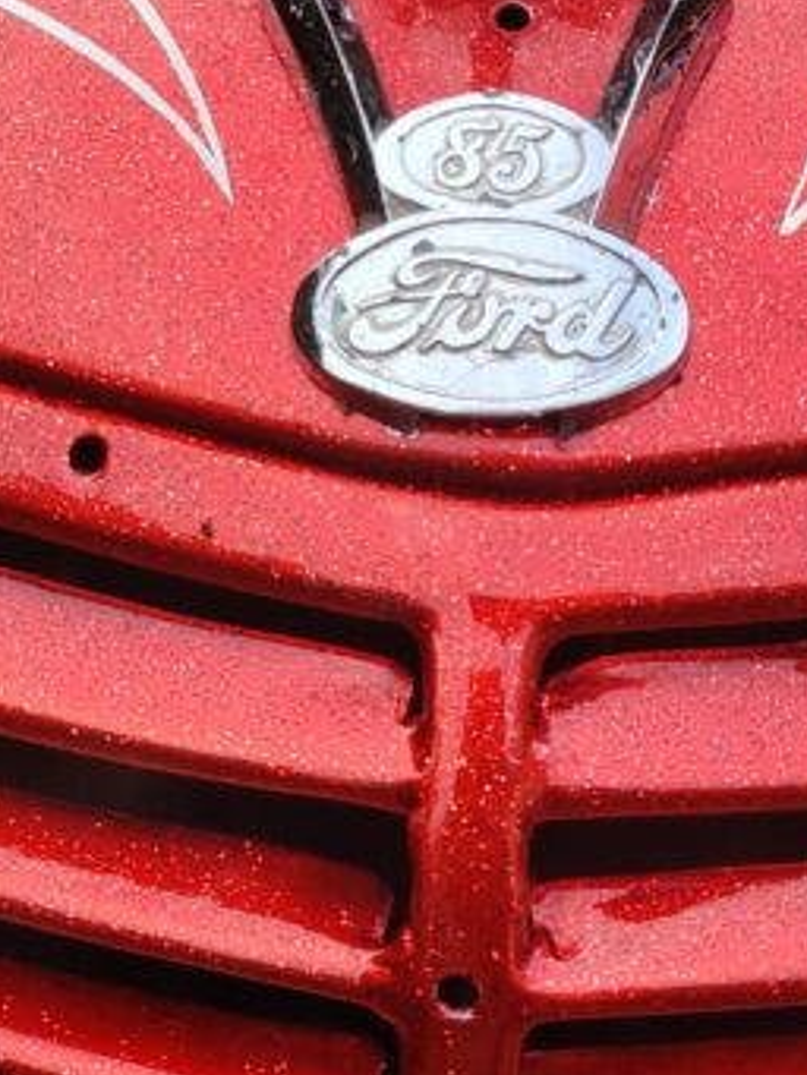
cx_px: 444
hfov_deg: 20.4
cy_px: 19
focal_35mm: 72
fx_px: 2237
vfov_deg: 25.8
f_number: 1.75
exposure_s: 1/100
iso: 150
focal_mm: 5.25
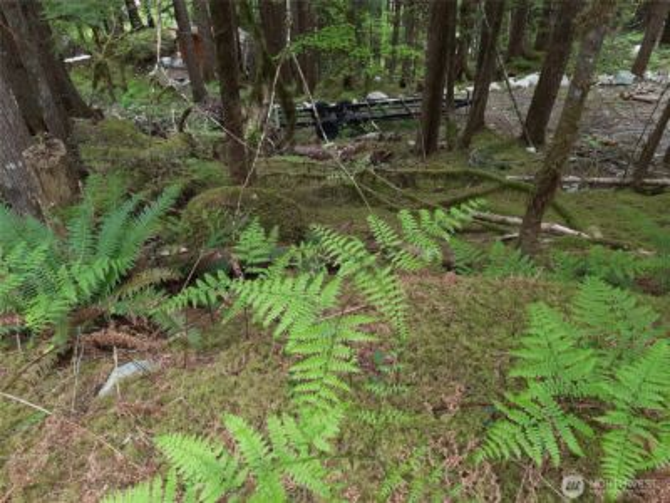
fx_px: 484
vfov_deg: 54.9
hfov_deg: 69.4
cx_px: 335
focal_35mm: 25
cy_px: 252
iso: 100
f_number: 2
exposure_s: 1/60
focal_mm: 4.6
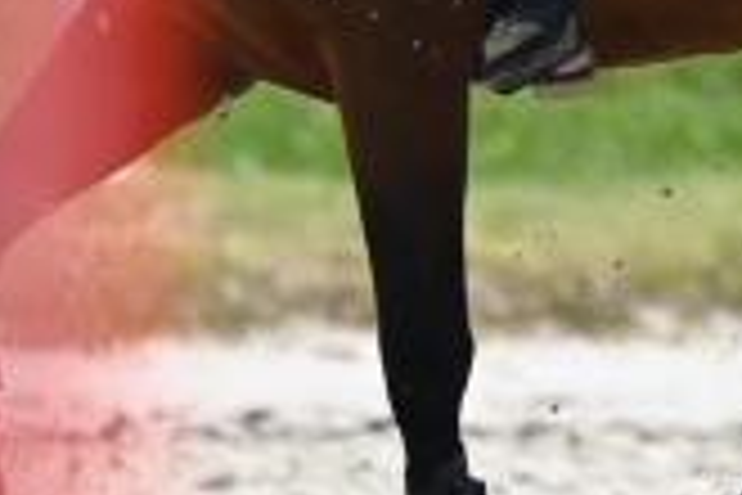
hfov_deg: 1.1
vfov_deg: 0.7
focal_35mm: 1941
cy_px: -346
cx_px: 845
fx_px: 40003
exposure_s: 1/1250
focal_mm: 400
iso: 320
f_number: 5.6
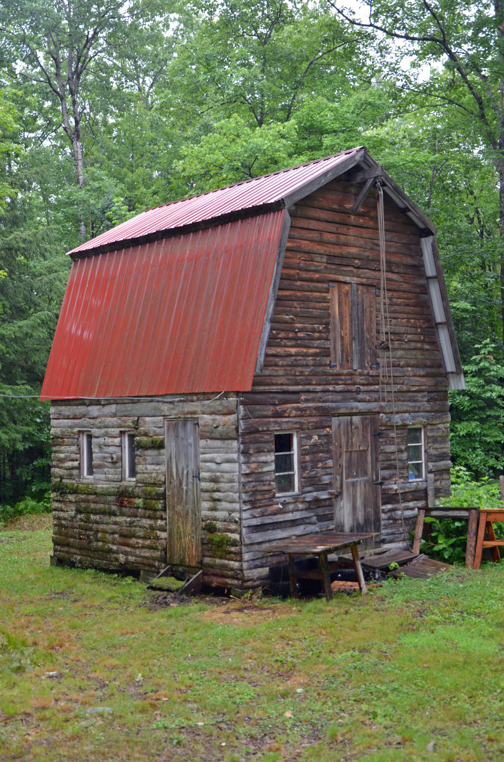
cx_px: 252
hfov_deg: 29.7
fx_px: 950
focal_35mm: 45
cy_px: 381
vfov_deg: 43.7
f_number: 4.2
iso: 200
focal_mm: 30
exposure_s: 1/125
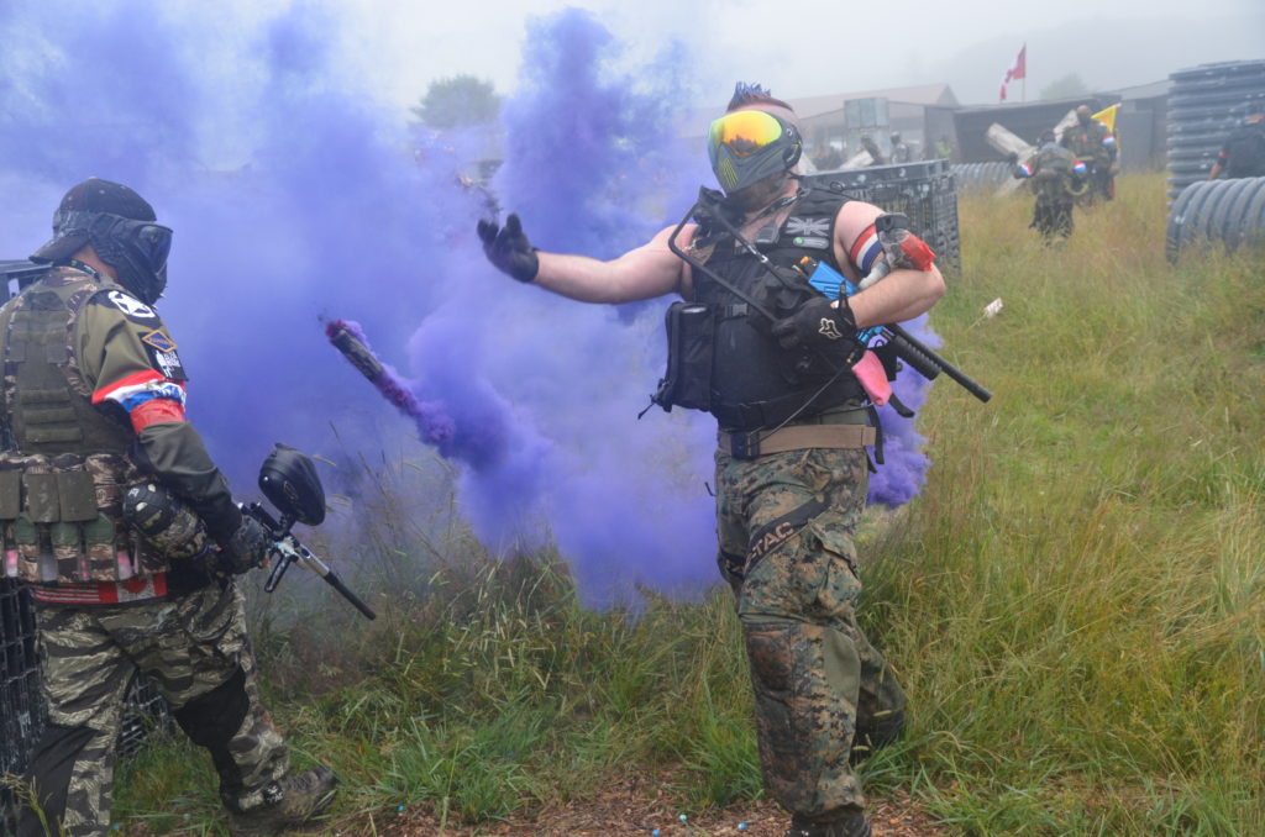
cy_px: 418
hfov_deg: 43.7
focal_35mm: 45
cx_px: 632
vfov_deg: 29.7
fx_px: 1578
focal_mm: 30
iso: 800
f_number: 5.6
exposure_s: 1/1600
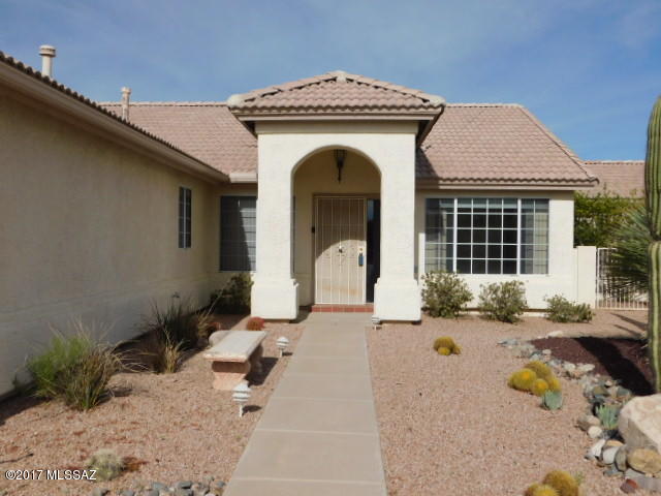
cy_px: 248
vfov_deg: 39.7
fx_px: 687
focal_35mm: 36
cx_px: 330
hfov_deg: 51.4
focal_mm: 6.3
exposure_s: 1/800
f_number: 7
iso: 125
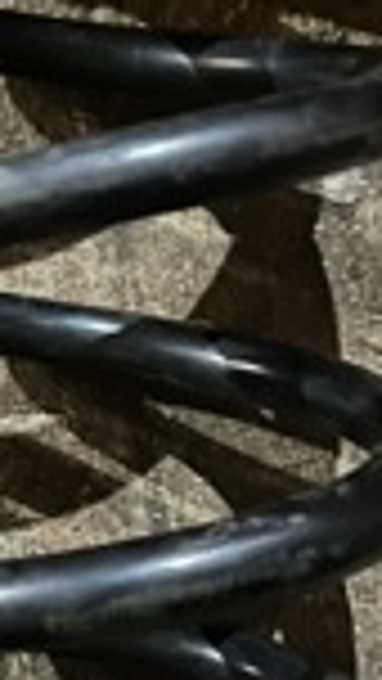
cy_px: 198
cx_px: -279
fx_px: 1620
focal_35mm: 90
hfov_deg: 12.4
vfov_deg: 23.5
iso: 800
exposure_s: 1/9
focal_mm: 5.1
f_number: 1.6
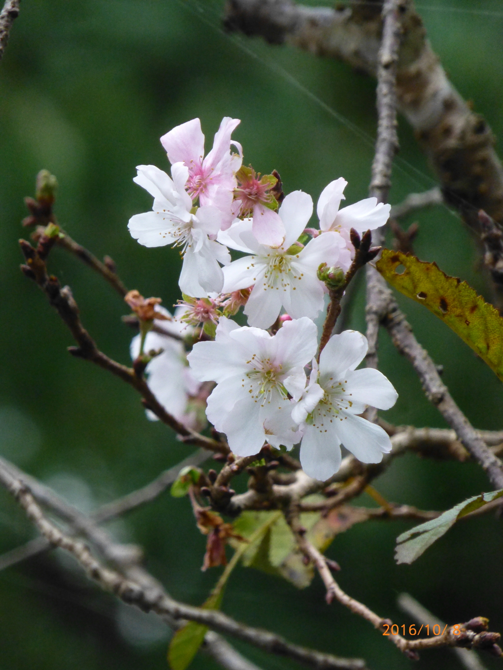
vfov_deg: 4.1
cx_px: 252
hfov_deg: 3.1
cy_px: 335
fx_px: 9300
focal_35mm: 480
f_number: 6.4
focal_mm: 86
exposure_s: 1/160
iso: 800
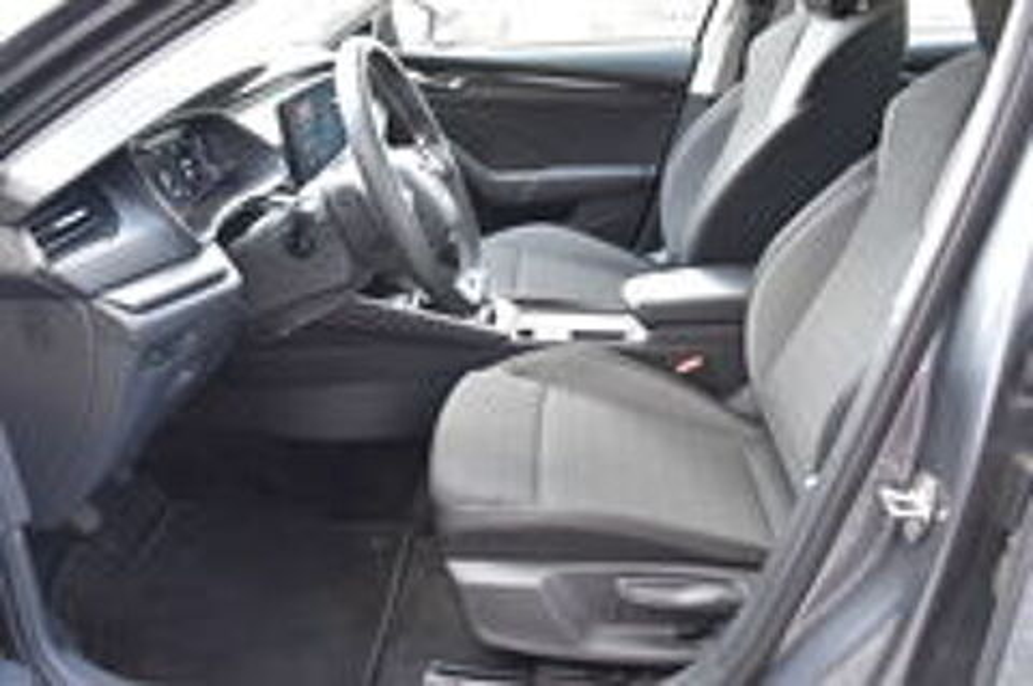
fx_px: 860
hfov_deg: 62.0
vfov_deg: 43.5
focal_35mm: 30
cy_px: 343
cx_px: 516
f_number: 3.5
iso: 1000
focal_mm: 20
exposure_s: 1/60
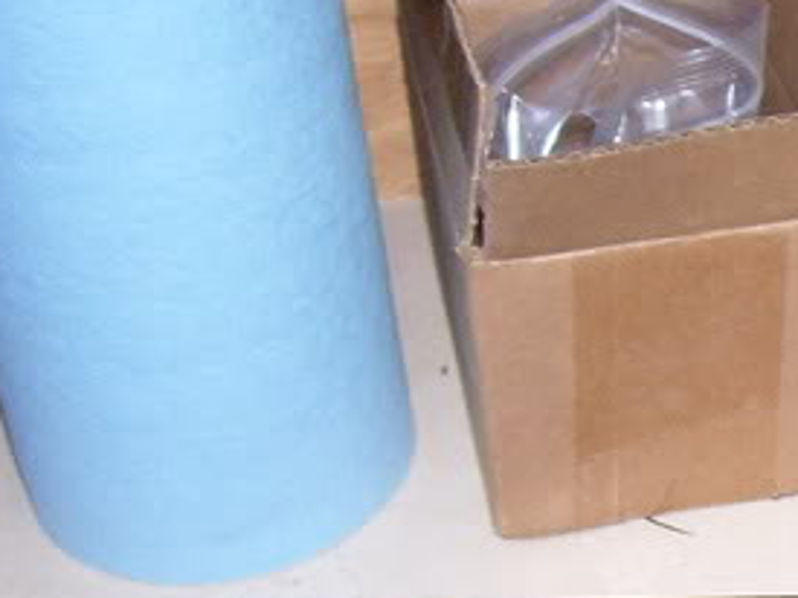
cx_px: 1152
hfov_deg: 18.0
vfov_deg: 14.6
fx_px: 2281
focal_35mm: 99
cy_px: 653
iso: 125
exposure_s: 1/60
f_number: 2.7
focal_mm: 5.6
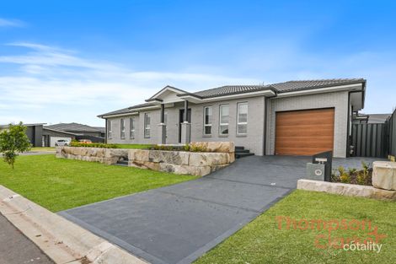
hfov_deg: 95.0
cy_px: 132
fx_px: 181
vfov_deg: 72.0
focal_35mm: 16
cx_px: 198
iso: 125
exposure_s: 1/80
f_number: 10
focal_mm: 11
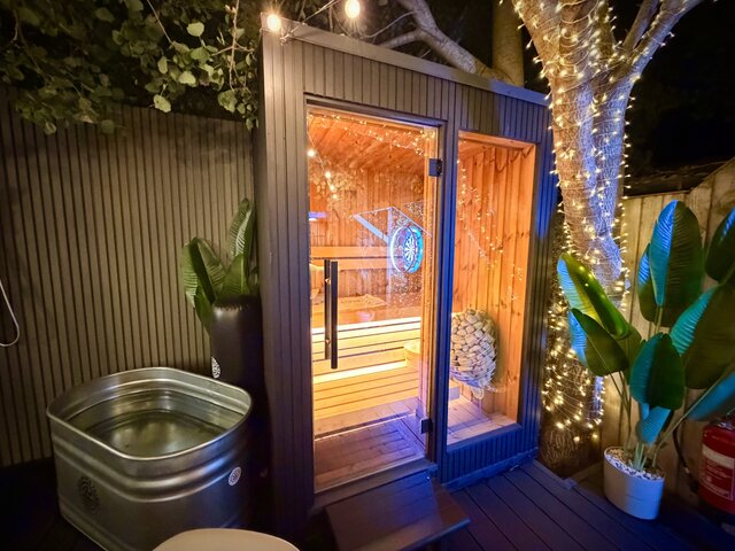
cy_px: 276
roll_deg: +0.5
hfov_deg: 102.1
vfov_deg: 85.7
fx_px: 297
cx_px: 368
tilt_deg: -6.3
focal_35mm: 14
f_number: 2.2
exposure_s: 1/25
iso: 2500
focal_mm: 2.22
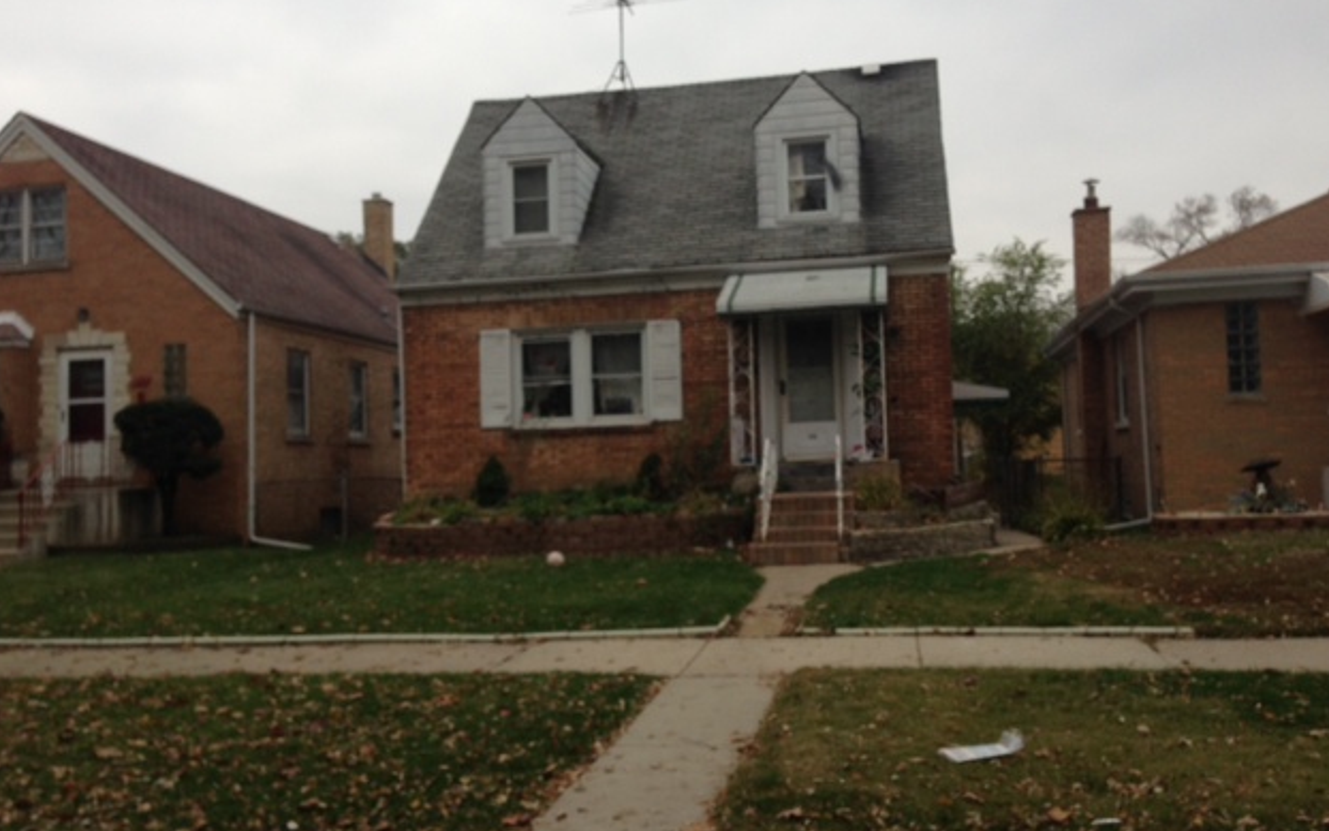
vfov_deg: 35.3
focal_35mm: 36
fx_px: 1304
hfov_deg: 54.0
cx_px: 660
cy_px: 395
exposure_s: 1/390
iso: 50
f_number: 2.4
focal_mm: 4.13
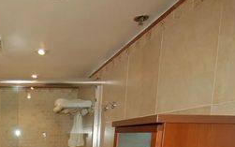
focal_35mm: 39
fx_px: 250
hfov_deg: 45.6
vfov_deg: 28.2
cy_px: 180
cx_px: 23
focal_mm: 10
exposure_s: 1/60
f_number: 3.5
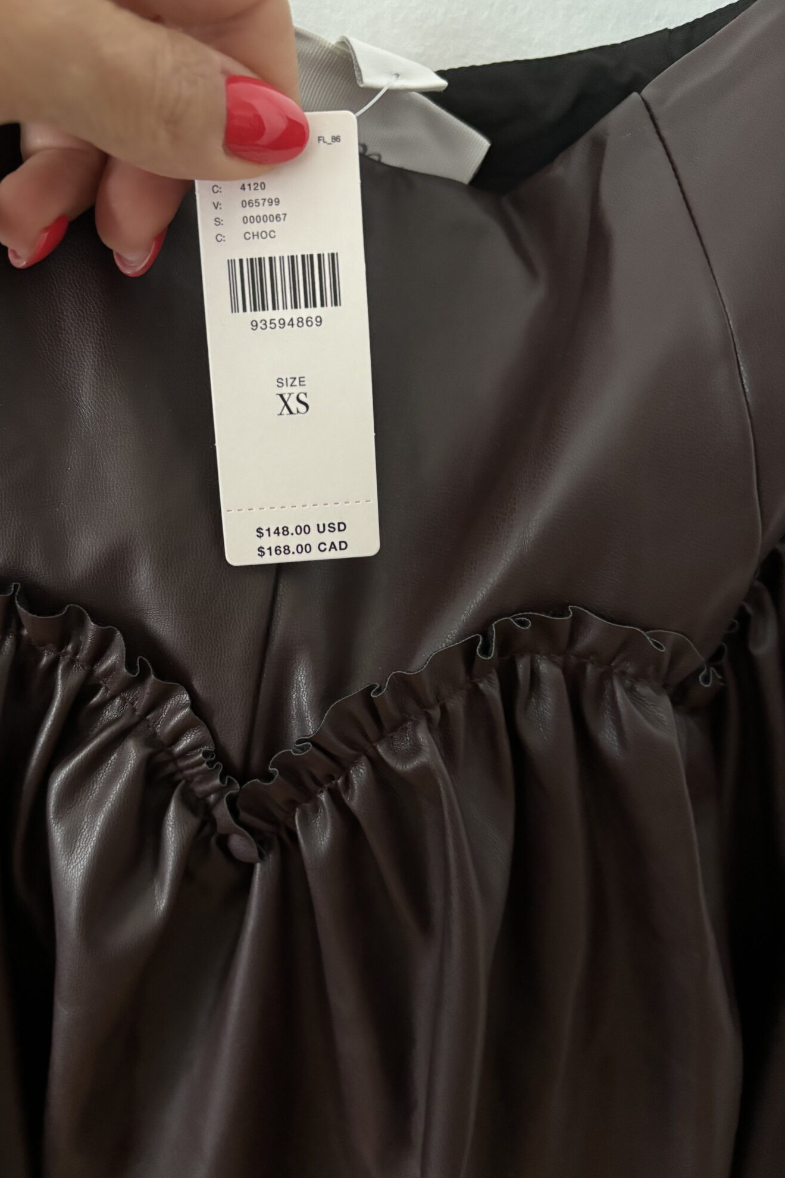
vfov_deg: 65.5
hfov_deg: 46.2
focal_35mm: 28
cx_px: 329
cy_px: 578
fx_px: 916
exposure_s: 1/30
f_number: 1.6
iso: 800
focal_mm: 5.96
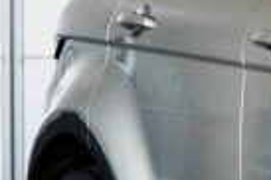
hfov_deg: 6.3
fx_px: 2308
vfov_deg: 4.5
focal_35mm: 307
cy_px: 69
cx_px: 706
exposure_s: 1/800
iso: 1000
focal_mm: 27.4
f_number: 3.2
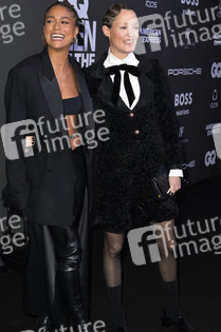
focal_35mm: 61
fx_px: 564
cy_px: 188
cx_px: 86
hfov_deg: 22.1
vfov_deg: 32.9
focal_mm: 48
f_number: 5.6
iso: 1000
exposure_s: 1/250
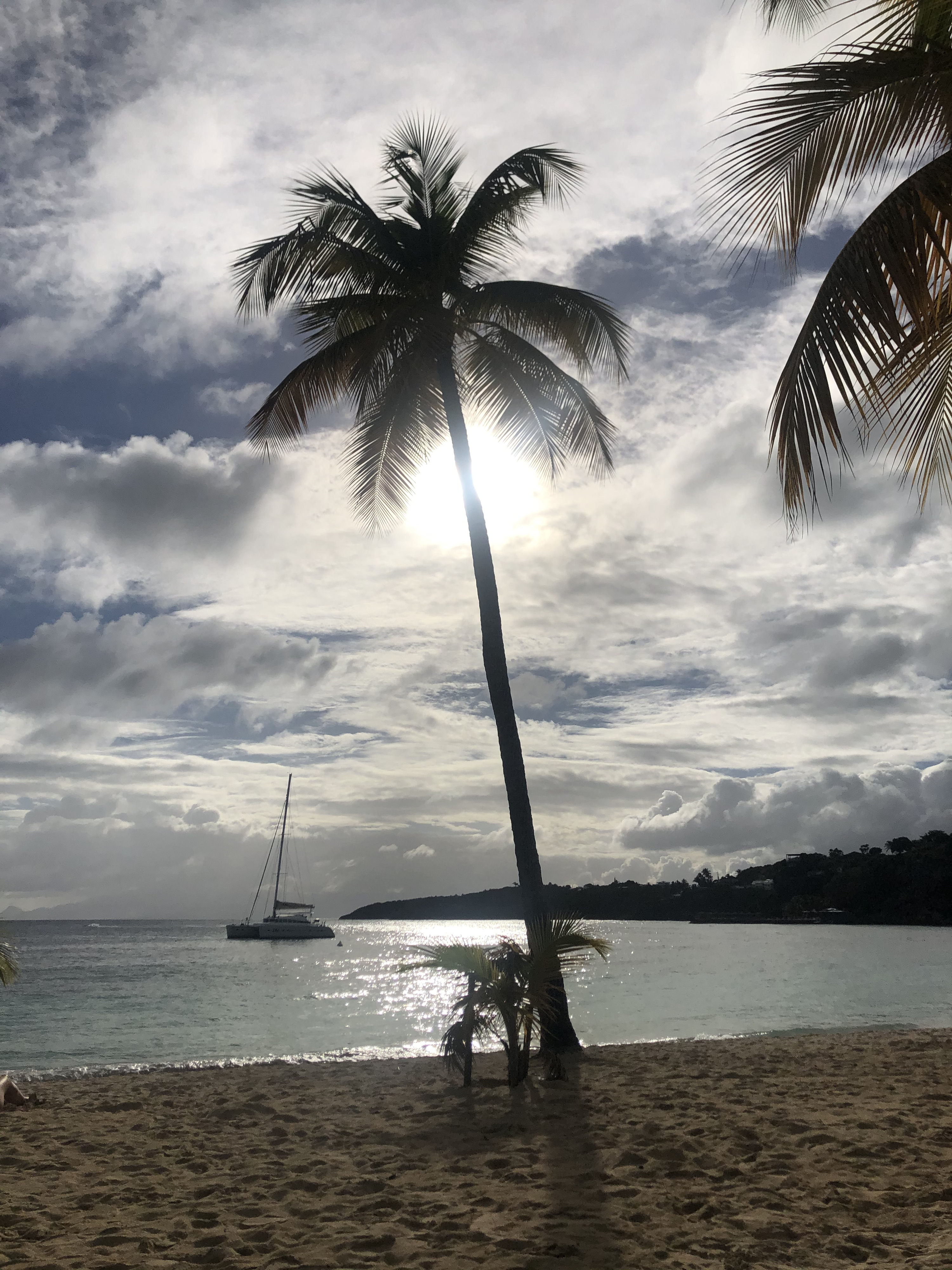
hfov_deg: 49.7
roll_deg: +0.4
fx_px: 1027
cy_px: 635
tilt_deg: +15.4
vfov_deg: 63.4
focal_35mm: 28
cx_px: 476
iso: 25
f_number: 1.8
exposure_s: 1/24390
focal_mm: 4
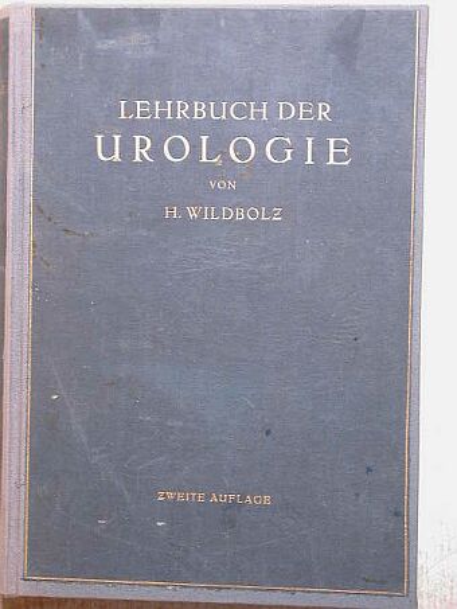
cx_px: 228
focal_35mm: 73
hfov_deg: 20.2
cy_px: 304
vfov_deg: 26.7
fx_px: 1284
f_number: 3.8
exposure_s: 1/15.6
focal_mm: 15.1
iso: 100
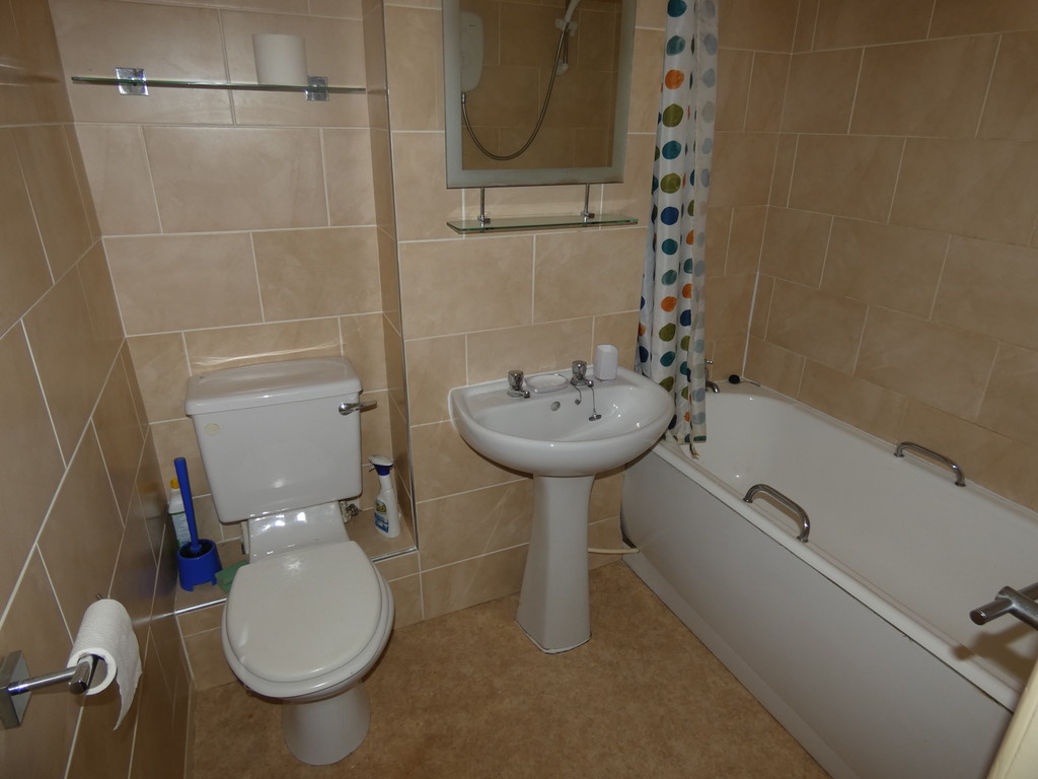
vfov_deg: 66.0
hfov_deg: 81.7
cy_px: 390
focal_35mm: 20
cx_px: 519
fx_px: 600
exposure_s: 1/60
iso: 80
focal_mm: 3.6
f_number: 2.8
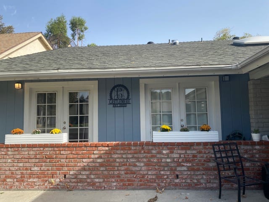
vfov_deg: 53.1
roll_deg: +1.7
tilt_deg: +6.8
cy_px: 101
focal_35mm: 26
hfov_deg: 67.3
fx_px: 202
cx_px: 134
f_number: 1.8
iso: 32
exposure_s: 1/1218
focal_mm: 4.25
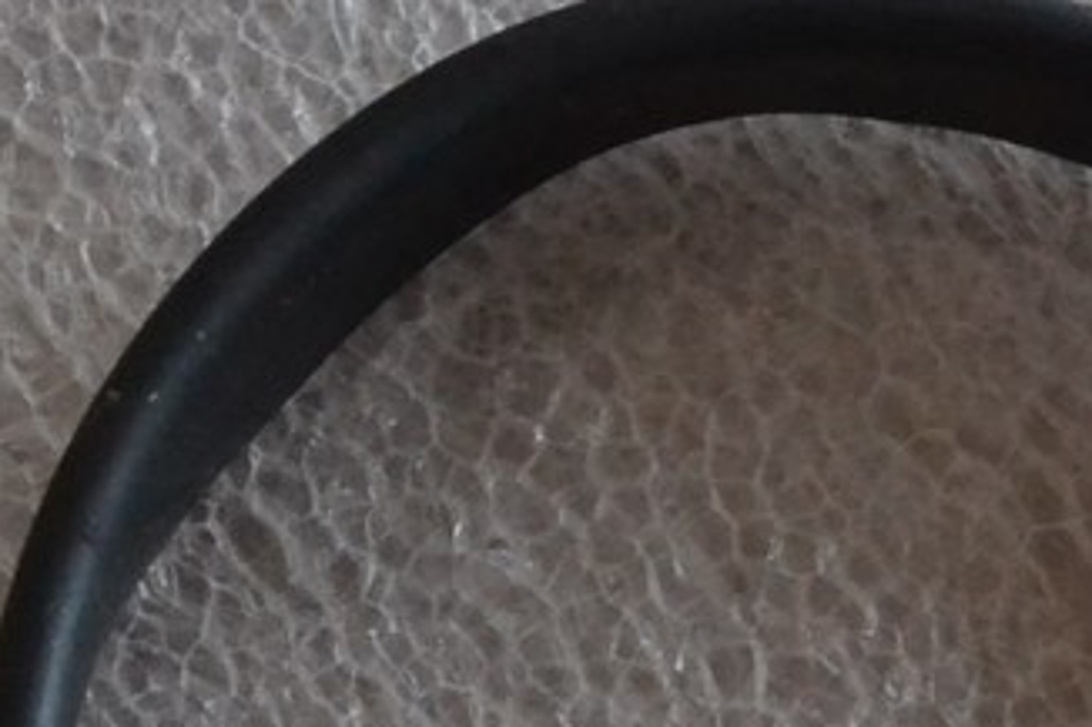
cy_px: 972
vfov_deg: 9.0
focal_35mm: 149
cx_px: 864
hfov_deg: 13.7
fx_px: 4517
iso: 3200
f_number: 4
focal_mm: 24
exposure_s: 1/30
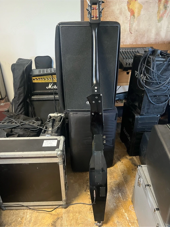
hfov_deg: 53.0
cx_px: 85
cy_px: 114
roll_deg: +0.7
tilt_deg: -25.0
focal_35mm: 26
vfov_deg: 67.3
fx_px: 170
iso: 640
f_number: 1.5
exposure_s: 1/40
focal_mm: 5.7
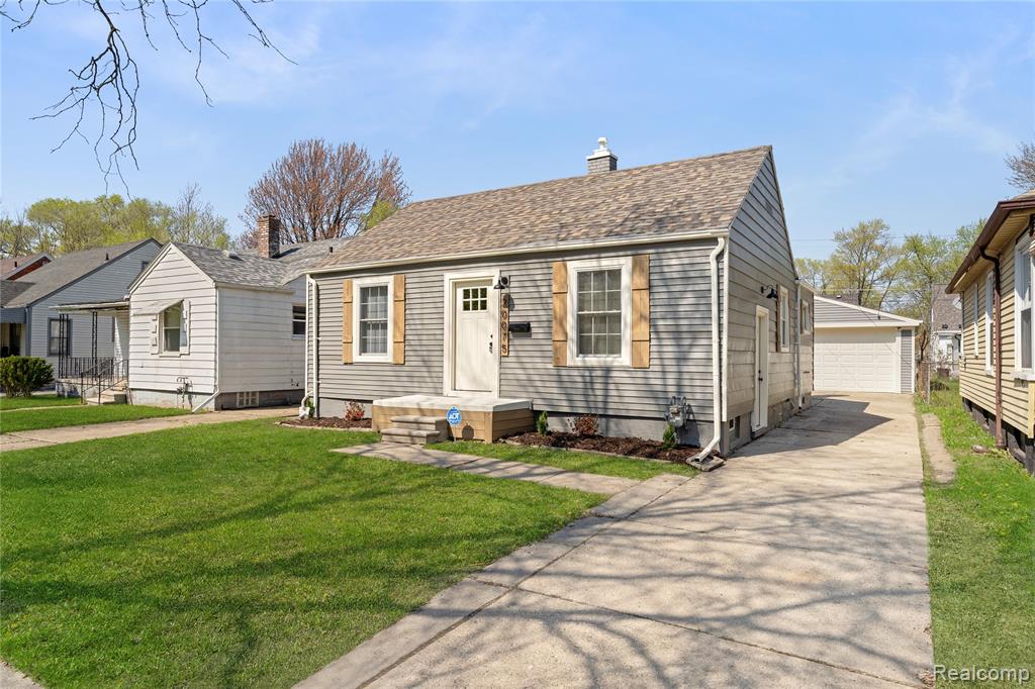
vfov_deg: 59.0
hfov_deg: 80.7
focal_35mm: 21
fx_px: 609
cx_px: 518
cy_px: 344
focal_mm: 21.2
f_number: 8
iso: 100
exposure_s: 1/1000
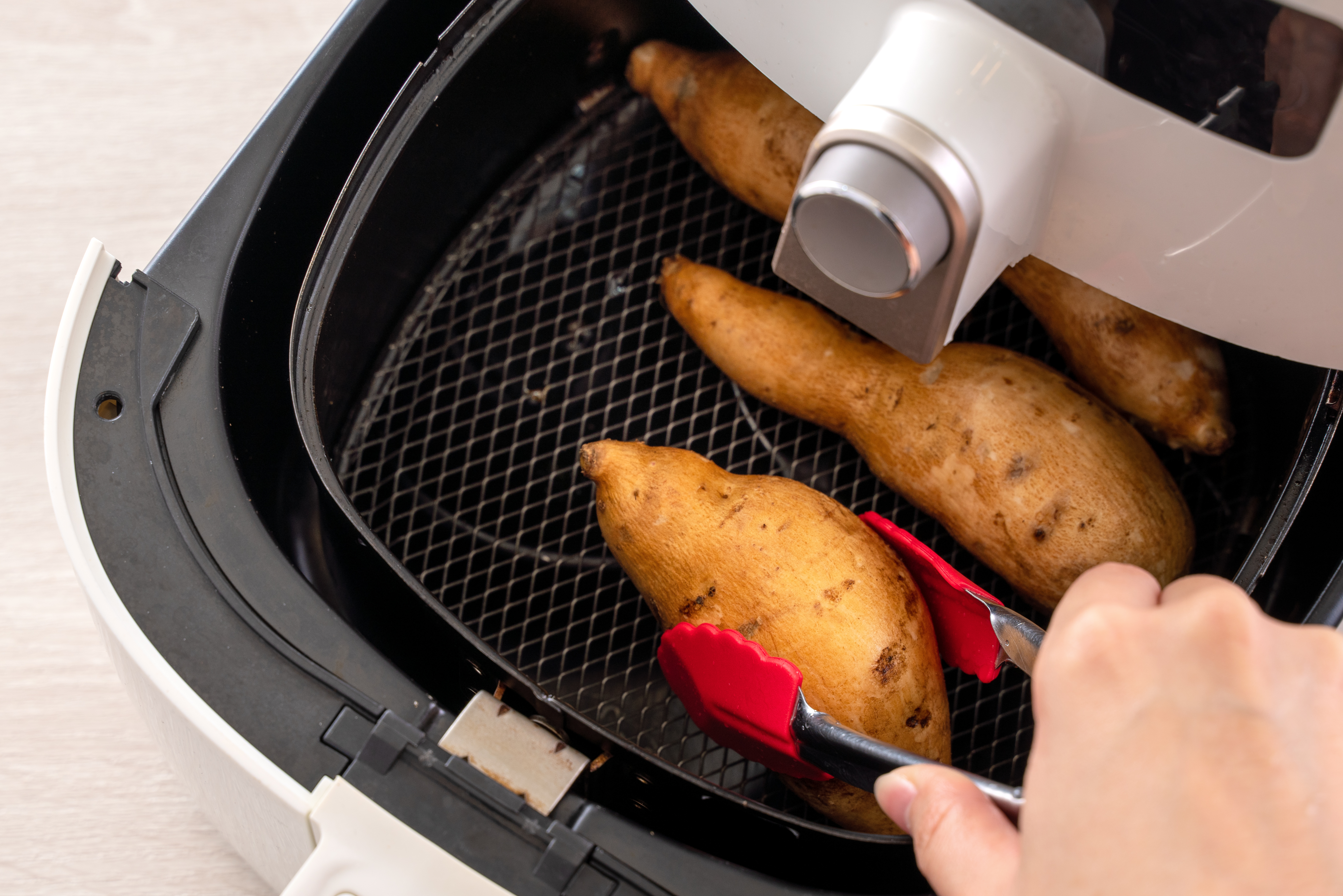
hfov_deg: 18.8
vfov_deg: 12.6
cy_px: 582
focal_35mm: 109
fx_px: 4067
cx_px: 706
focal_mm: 75
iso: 100
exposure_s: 1/60
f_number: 6.3
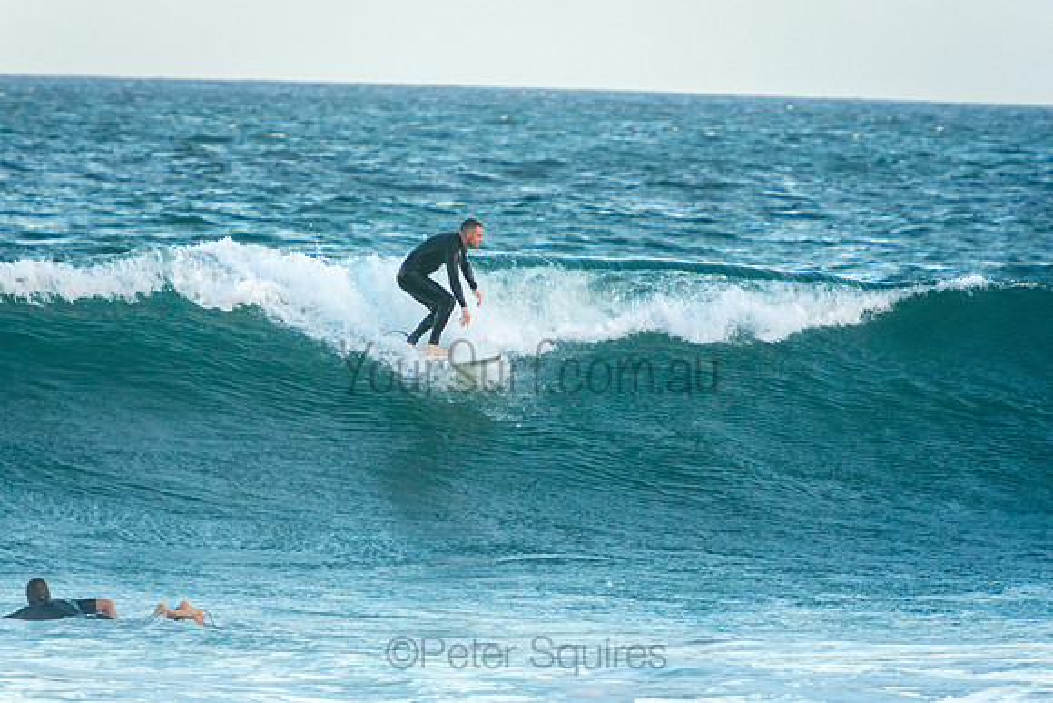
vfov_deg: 2.8
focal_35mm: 488
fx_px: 14286
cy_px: 352
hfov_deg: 4.2
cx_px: 526
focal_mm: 320
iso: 1000
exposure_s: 1/800
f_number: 5.6
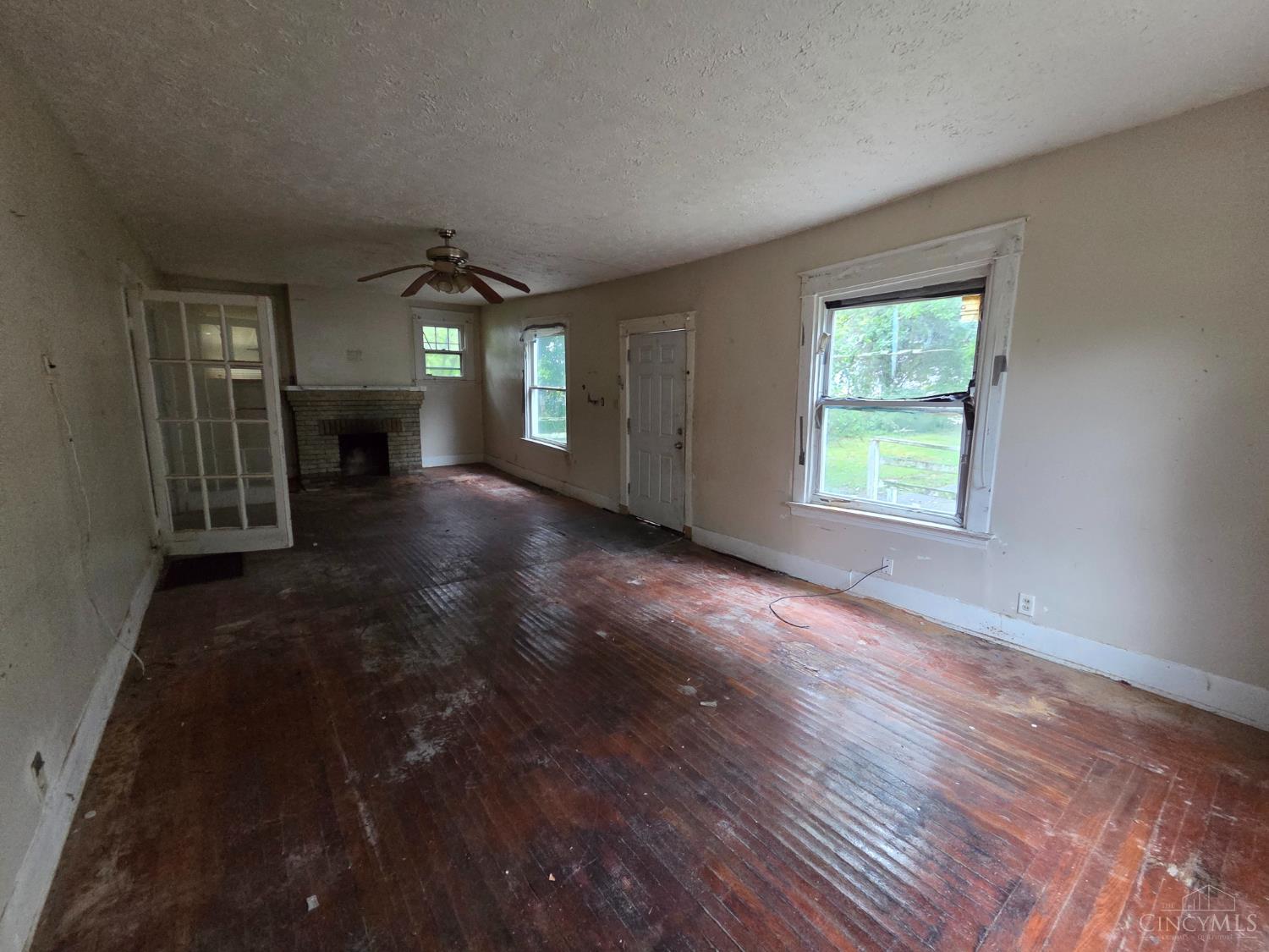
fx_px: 477
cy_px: 476
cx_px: 634
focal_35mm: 13
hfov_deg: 106.2
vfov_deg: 89.9
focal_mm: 2.2
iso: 800
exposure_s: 1/60
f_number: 2.2
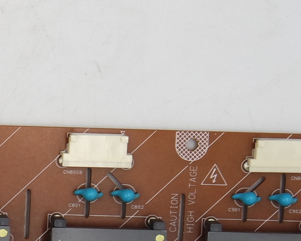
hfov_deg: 10.1
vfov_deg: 8.5
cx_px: -248
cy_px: 141
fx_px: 1613
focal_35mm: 181
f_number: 5
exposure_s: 1/100
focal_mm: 15
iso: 160
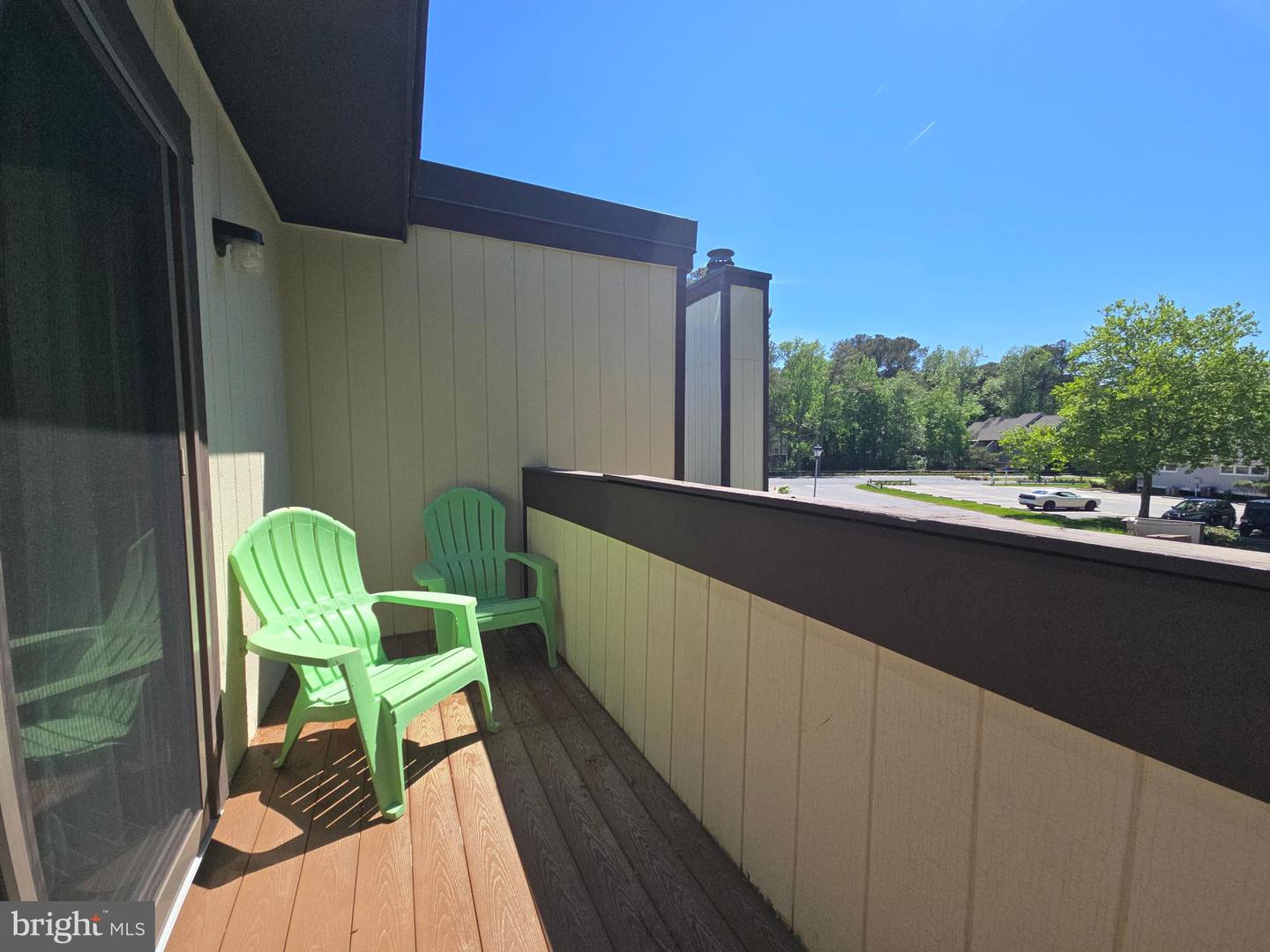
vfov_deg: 89.9
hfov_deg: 106.2
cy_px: 476
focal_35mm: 13
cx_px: 635
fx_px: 477
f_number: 2.2
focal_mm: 2.2
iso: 50
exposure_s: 1/1488
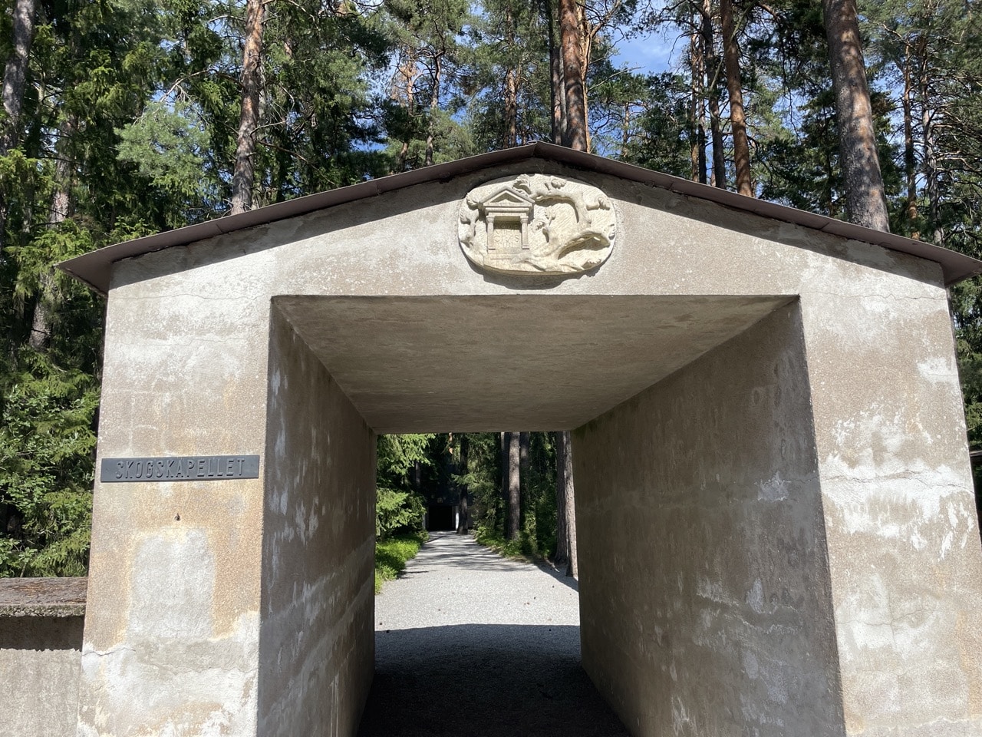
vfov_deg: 53.1
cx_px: 491
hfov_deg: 67.3
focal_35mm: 26
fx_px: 738
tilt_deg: +9.8
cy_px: 368
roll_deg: +1.3
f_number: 1.6
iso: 32
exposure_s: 1/2681
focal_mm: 4.2
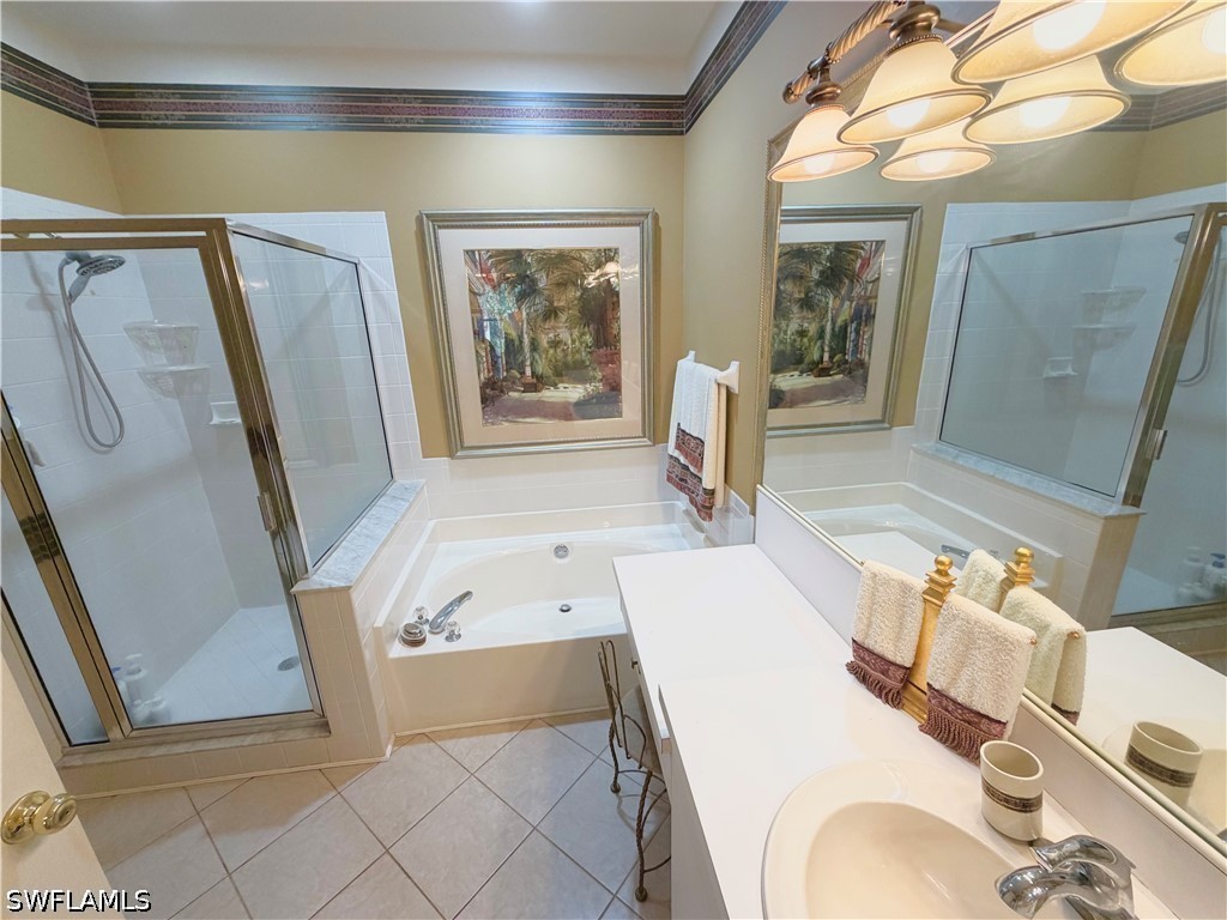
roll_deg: +2.6
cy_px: 460
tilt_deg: -17.4
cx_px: 614
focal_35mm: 14
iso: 200
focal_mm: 2.22
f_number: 2.2
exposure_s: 1/120
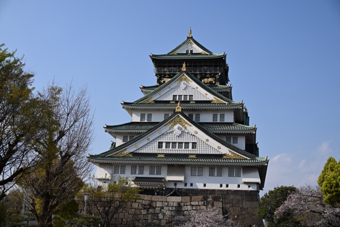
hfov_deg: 41.1
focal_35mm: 48
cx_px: 170
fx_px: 453
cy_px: 114
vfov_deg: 28.1
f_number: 5.6
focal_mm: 48
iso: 64
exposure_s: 1/500
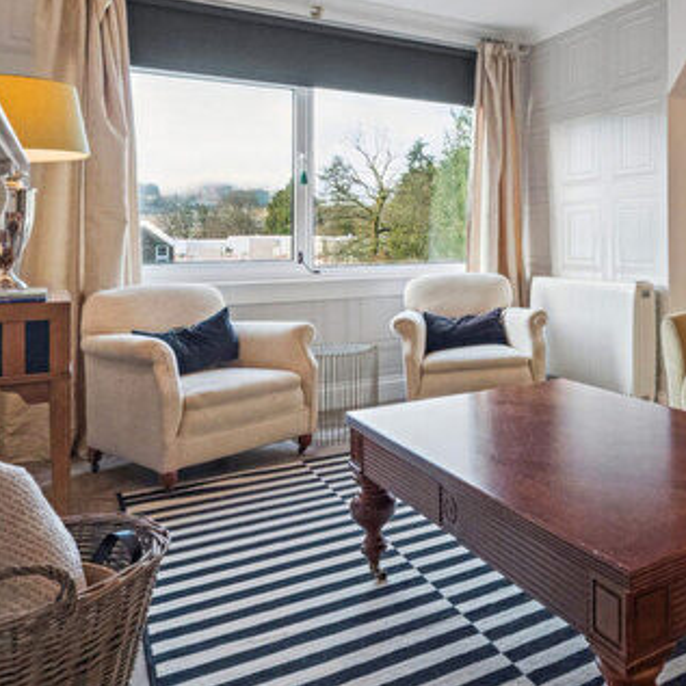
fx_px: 673
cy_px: 224
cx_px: 615
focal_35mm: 30
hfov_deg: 48.5
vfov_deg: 52.9
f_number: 8
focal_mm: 16
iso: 5000
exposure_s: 1/100
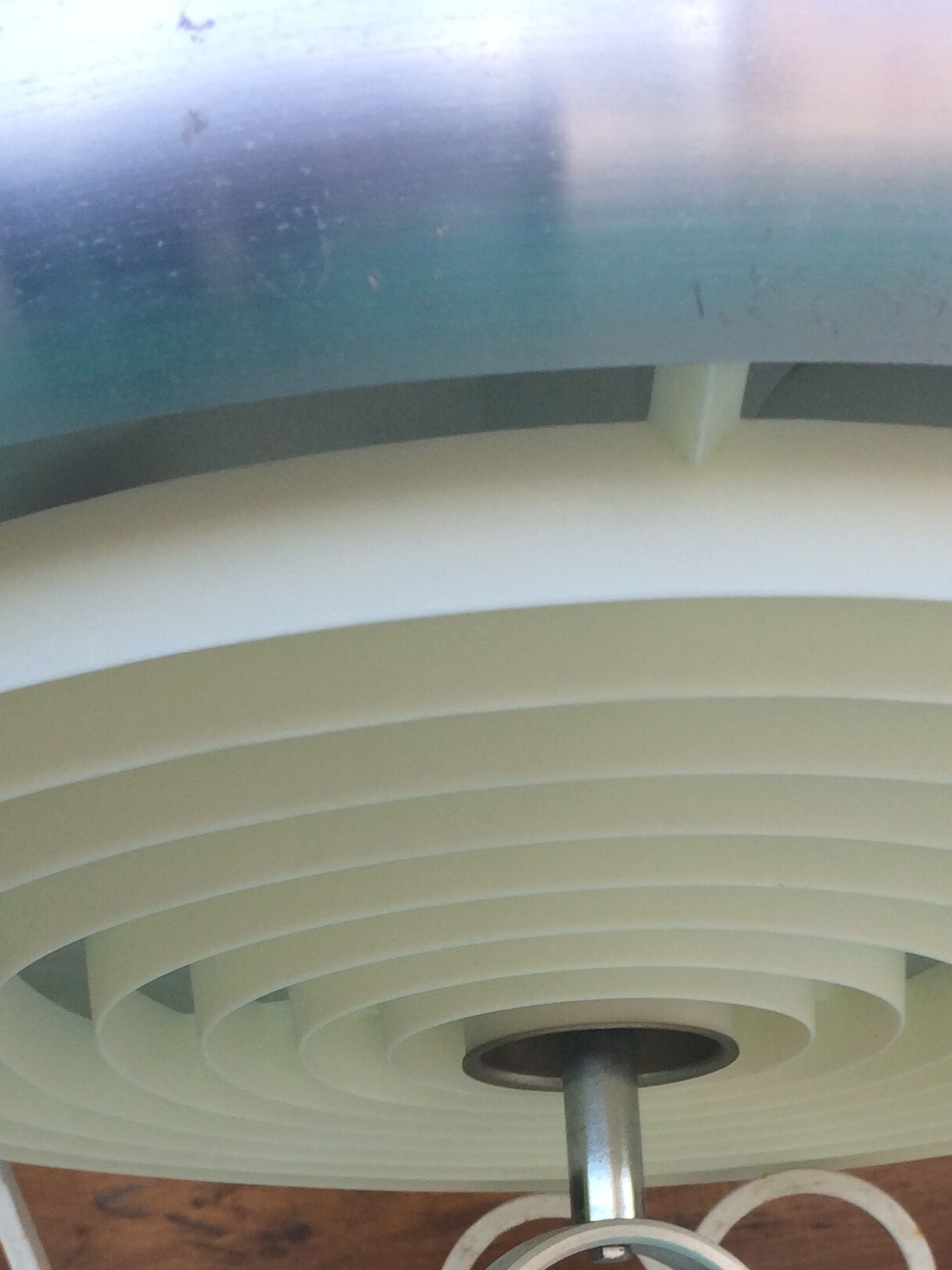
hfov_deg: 25.2
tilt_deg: -11.4
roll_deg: +6.8
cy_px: 1186
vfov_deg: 31.4
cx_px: 537
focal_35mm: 58
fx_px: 2127
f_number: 2.2
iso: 32
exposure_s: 1/160
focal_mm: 4.15
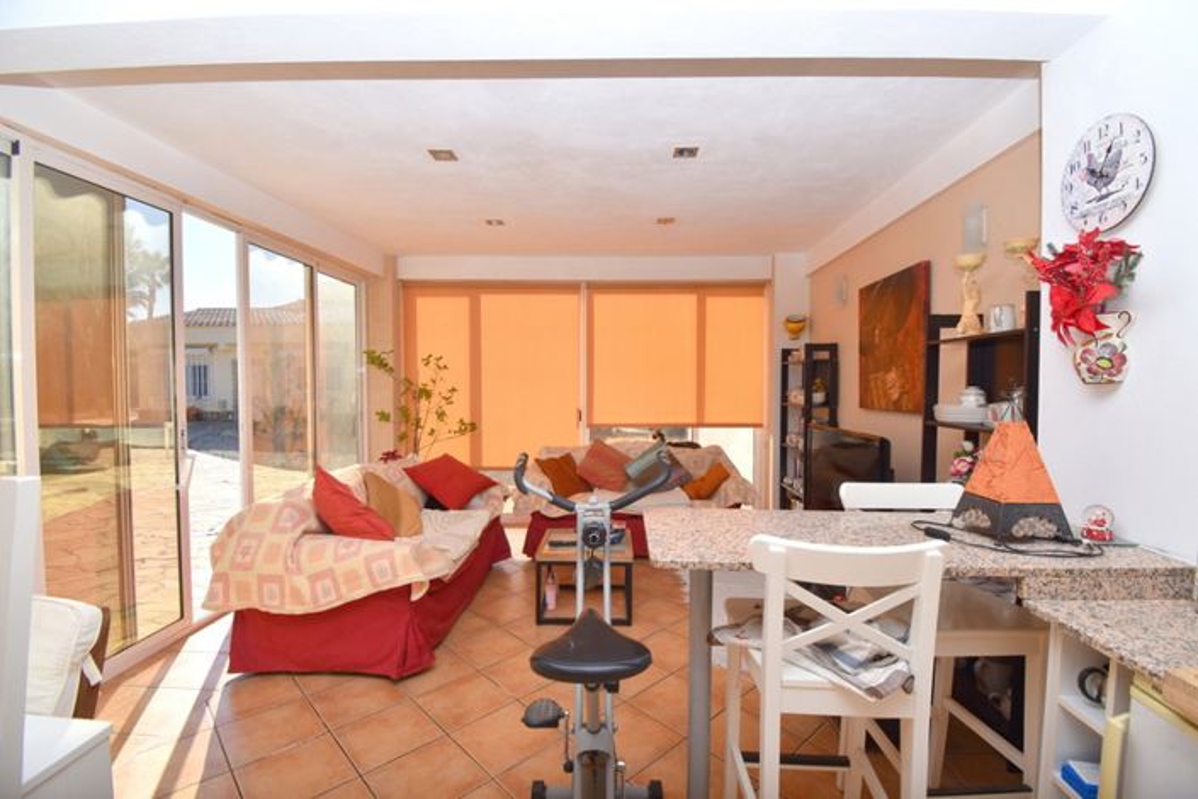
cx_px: 599
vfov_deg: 77.3
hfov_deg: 100.4
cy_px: 400
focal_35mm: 15
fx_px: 499
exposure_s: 1/250
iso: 100
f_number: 8
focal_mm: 10
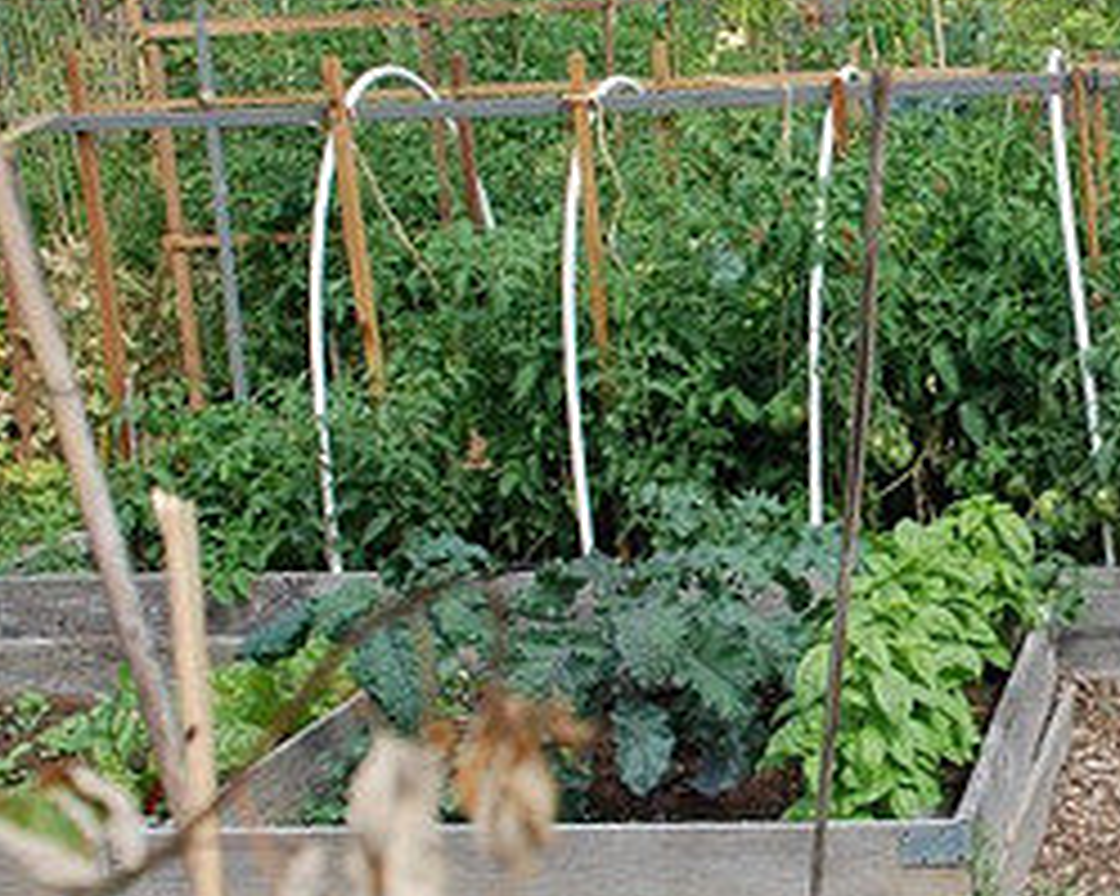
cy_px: 484
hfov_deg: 23.1
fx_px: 2618
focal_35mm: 79
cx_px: 1151
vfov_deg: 19.4
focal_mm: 24
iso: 100
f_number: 4
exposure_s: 1/400
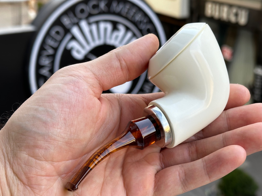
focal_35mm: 56
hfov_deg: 34.3
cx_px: 139
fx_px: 424
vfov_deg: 26.1
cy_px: 105
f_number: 1.78
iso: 64
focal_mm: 6.86
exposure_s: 1/282
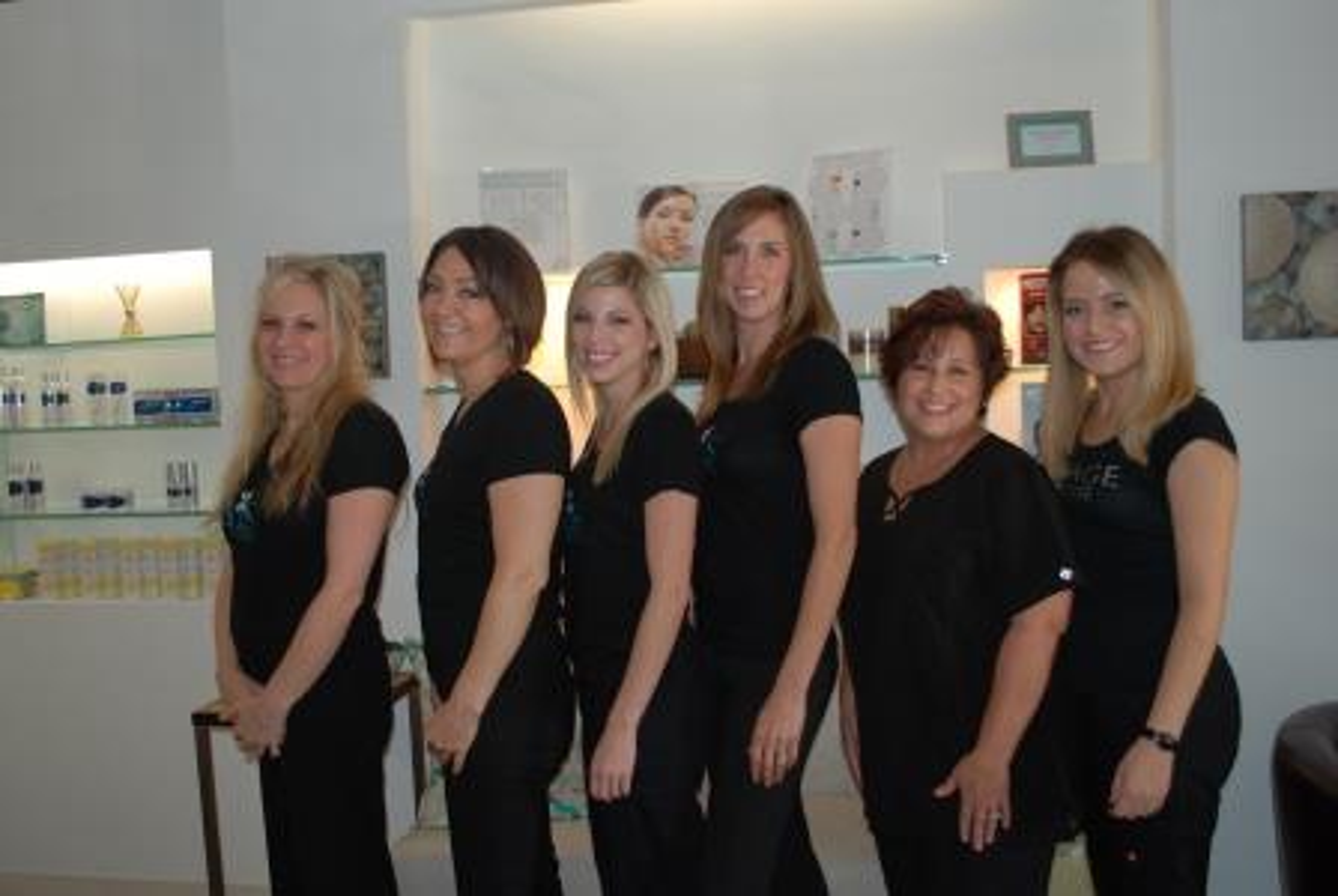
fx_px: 1340
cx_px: 669
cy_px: 448
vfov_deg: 37.0
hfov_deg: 53.1
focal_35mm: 36
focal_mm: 24
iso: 200
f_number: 4.2
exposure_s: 1/60
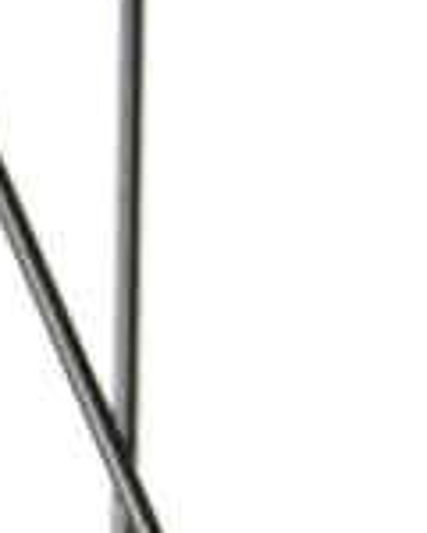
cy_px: 1496
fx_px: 6252
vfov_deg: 4.7
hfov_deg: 3.8
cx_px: 1064
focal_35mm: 396
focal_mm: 35
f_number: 8
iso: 100
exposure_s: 1/250
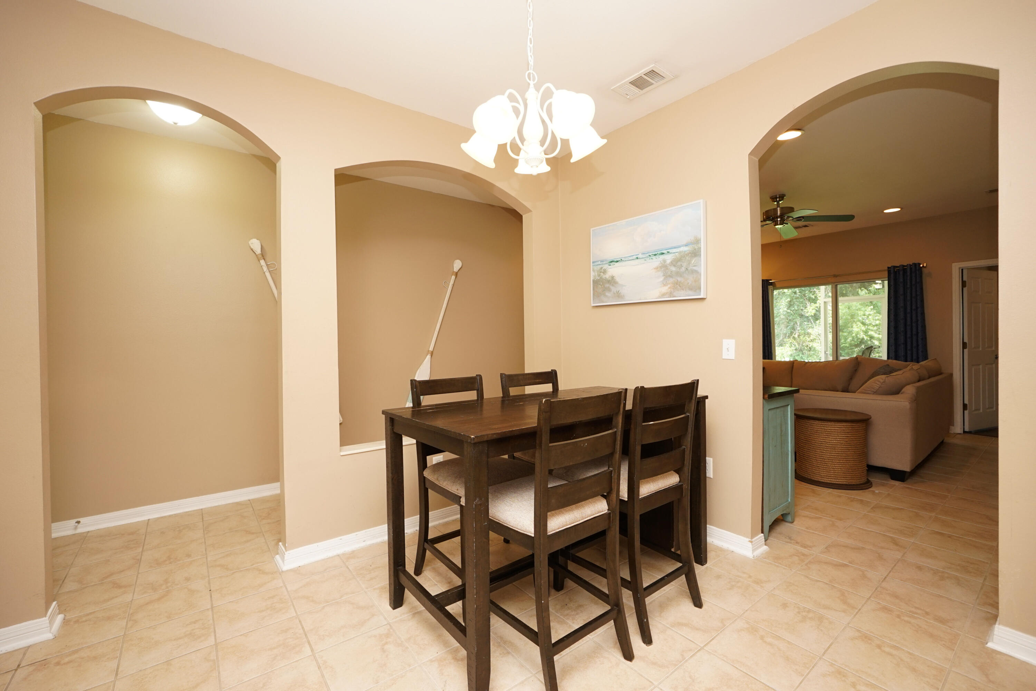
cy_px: 346
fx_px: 432
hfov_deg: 100.4
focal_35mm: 15
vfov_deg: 77.3
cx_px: 518
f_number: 4
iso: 320
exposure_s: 1/60
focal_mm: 10
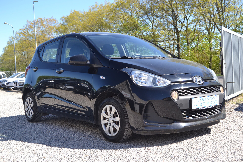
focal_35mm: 45
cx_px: 122
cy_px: 81
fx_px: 304
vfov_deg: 29.9
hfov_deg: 43.6
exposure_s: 1/160
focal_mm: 30
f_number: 6.3
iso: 100
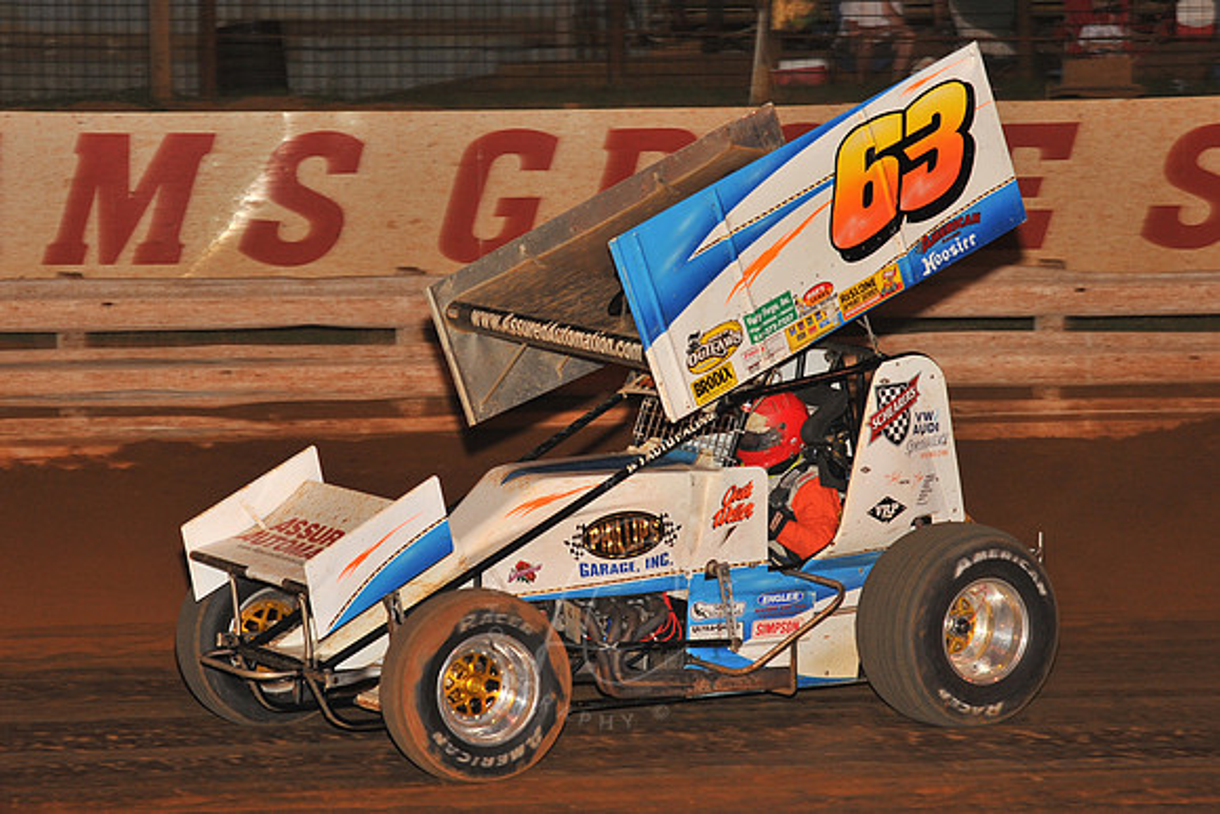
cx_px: 610
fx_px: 4237
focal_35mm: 125
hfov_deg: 16.4
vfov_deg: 11.0
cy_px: 407
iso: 800
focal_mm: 125
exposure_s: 1/320
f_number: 6.3
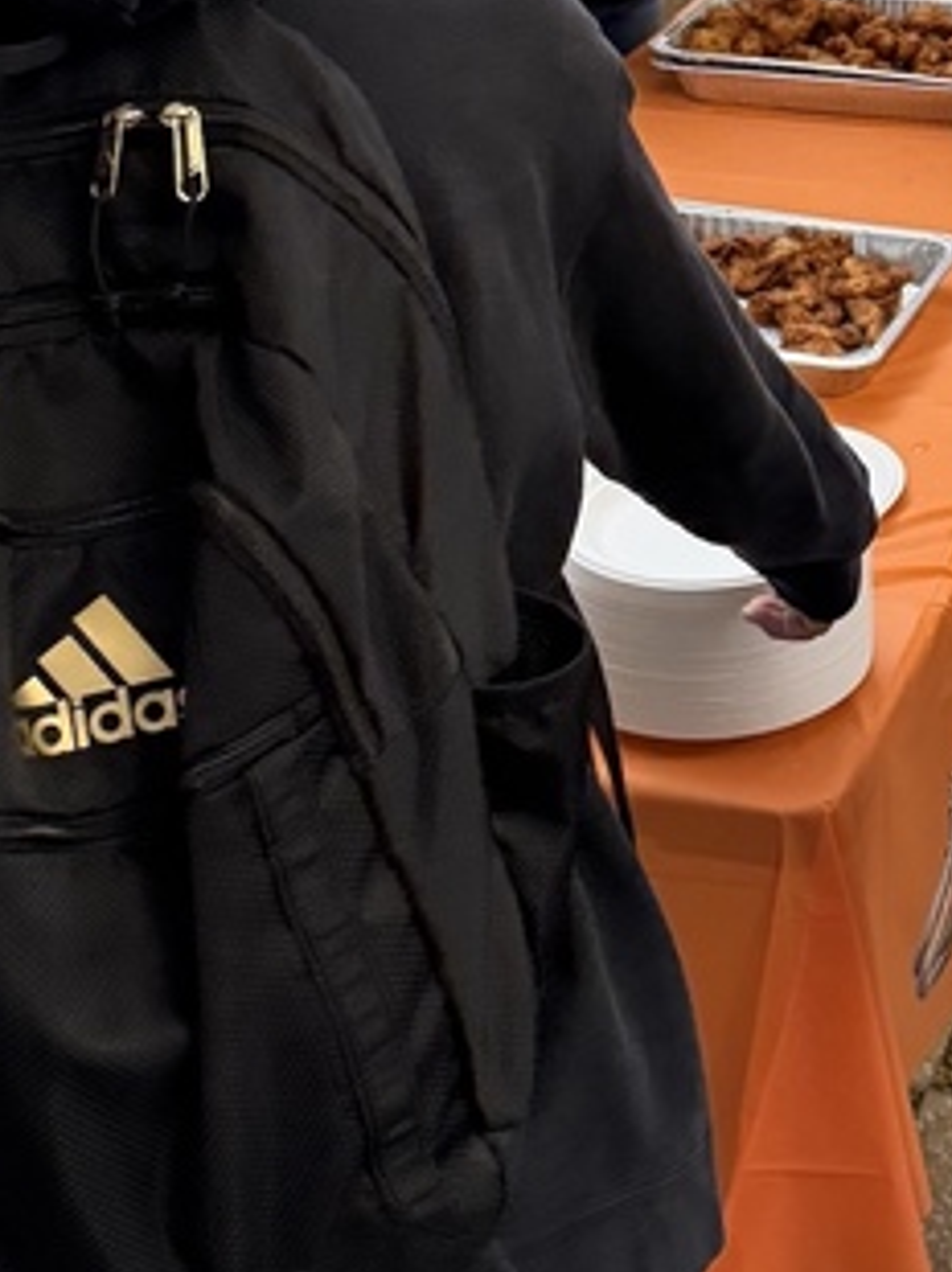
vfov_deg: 30.1
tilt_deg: -16.8
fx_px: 2277
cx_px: 923
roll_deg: +0.1
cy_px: 172
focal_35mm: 62
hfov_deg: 22.8
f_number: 1.78
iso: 500
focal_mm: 6.76
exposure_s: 1/60
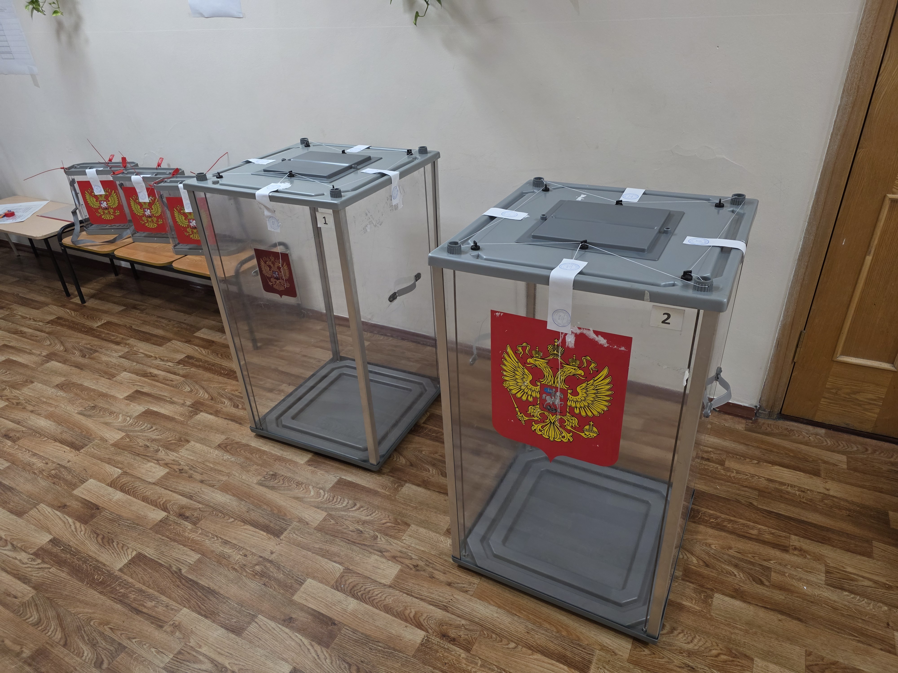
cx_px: 449
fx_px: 597
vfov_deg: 58.9
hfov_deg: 73.9
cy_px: 336
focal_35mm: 23
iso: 160
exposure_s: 1/100
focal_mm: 6.3
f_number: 1.7
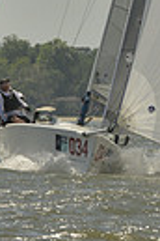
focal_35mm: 902
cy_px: -217
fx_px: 6013
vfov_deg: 2.3
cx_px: 144
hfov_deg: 1.5
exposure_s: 1/1600
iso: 280
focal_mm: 200
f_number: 10
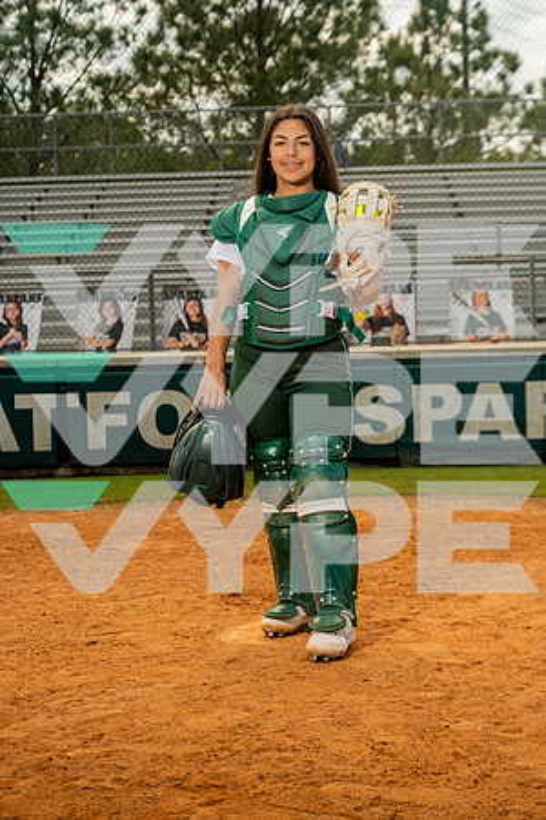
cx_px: 273
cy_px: 410
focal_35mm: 63
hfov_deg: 21.6
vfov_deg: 31.9
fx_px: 1433
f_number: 4.5
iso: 250
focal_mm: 63
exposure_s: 1/250
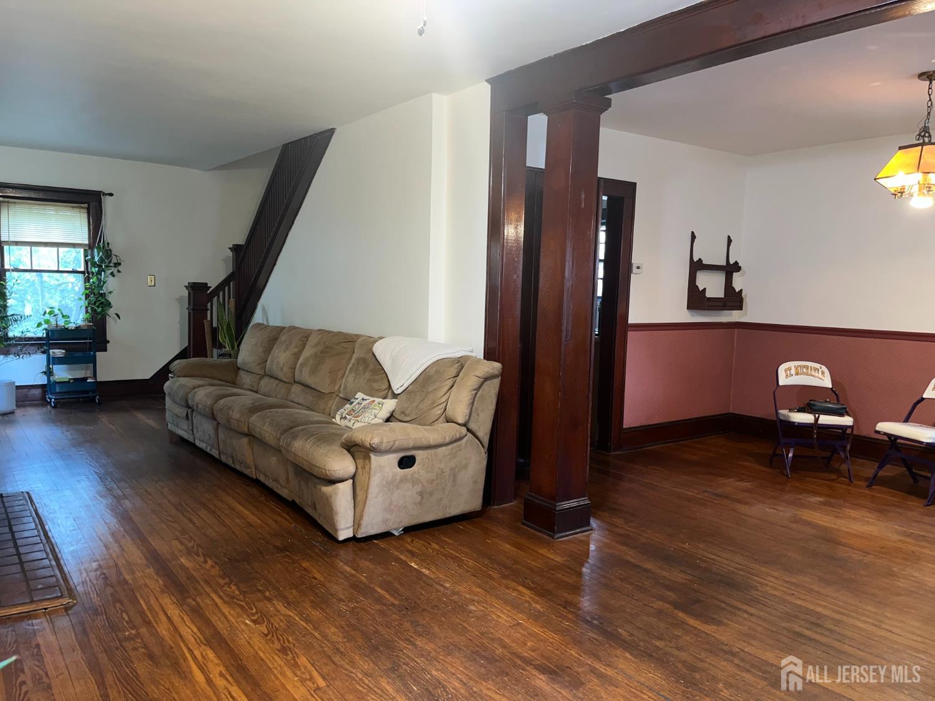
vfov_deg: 53.1
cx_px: 468
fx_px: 702
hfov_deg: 67.3
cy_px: 350
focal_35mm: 26
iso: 80
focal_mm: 5.1
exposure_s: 1/15
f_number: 1.6
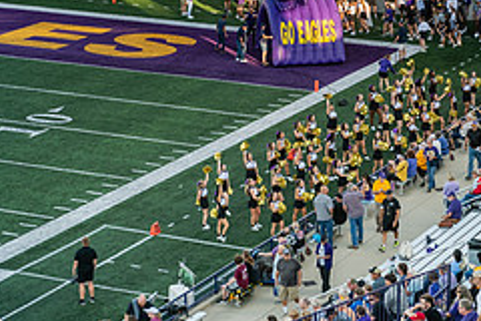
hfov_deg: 15.3
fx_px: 1777
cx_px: 371
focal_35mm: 133
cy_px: 53
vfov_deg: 10.3
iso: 320
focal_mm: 55
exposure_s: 1/500
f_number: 5.6
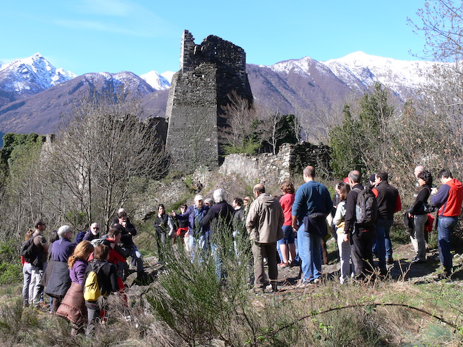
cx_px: 231
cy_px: 169
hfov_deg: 51.4
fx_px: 481
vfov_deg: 39.6
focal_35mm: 36
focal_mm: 7.4
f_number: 5.6
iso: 80
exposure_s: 1/160
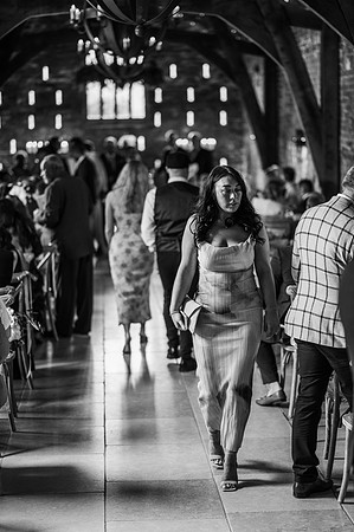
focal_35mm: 85
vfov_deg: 23.9
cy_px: 266
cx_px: 177
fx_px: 1257
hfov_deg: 16.0
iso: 1000
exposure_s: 1/200
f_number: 1.8
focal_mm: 85
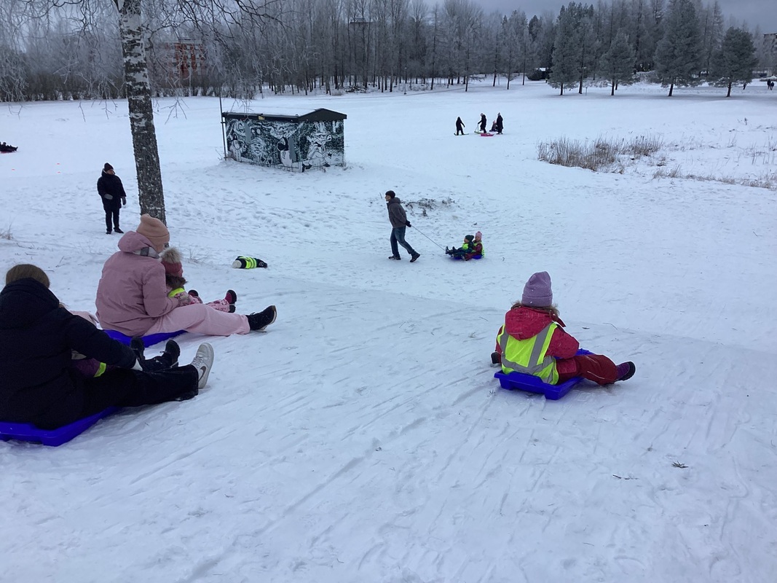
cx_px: 388
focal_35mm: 31
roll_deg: +1.2
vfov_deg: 45.4
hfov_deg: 58.4
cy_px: 292
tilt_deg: -19.2
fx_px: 696
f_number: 2.4
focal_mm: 3.3
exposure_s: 1/612
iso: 25
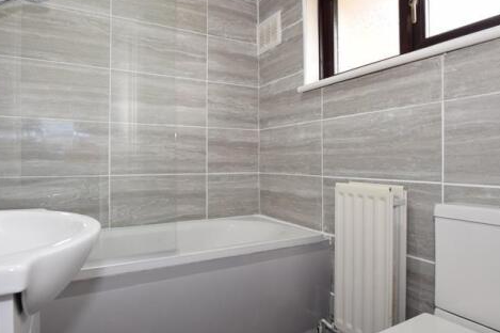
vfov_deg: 59.4
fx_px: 291
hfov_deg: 80.8
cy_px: 157
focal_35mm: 21
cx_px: 217
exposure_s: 1/20
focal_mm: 10
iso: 400
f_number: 5.6
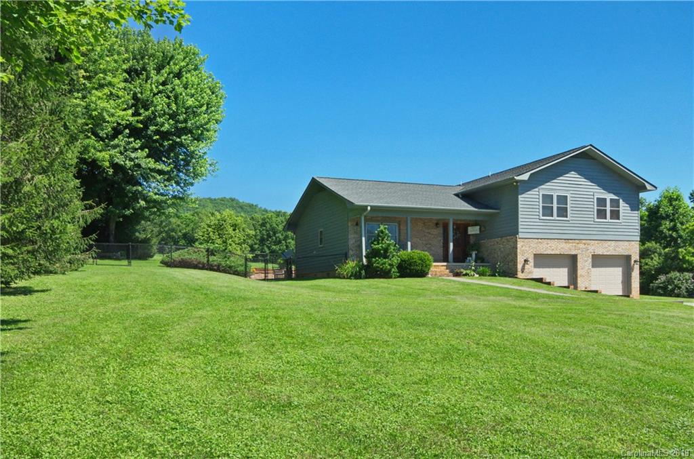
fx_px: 577
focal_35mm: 30
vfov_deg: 43.4
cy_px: 230
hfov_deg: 62.1
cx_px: 347
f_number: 14
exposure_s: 1/250
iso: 320
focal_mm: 20
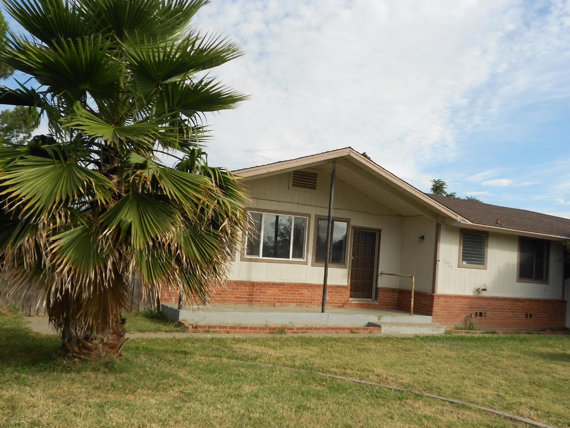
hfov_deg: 56.8
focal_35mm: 32
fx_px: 527
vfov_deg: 44.2
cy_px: 214
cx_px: 285
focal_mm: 5.8
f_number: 3.6
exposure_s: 1/640
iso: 80
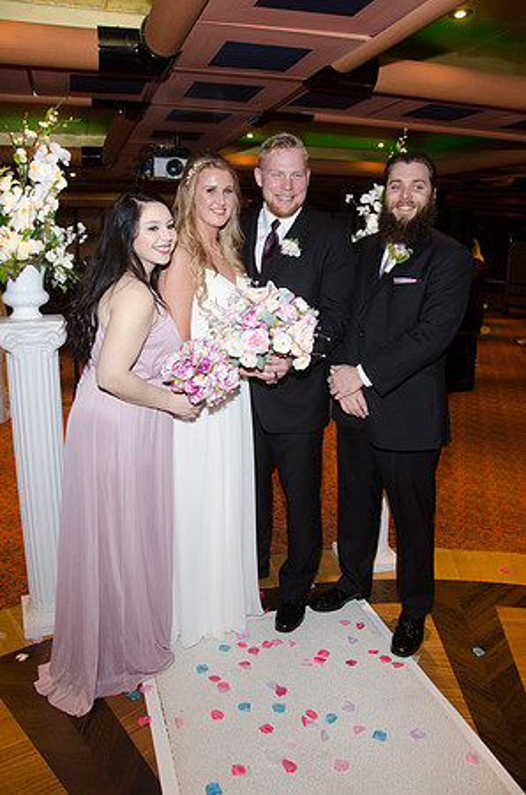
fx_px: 594
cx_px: 263
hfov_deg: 47.7
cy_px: 398
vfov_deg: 67.5
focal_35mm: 27
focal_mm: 18
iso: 400
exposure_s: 1/60
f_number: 5.6
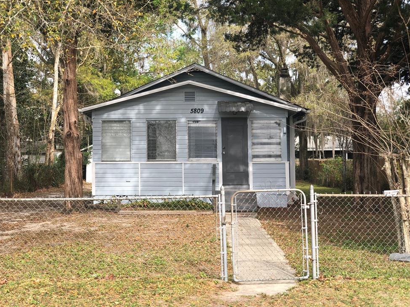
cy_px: 150
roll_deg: +1.1
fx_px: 651
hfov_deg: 34.9
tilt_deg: +1.2
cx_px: 195
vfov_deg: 26.6
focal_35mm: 55
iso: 16
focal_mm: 6
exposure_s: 1/264
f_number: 2.4
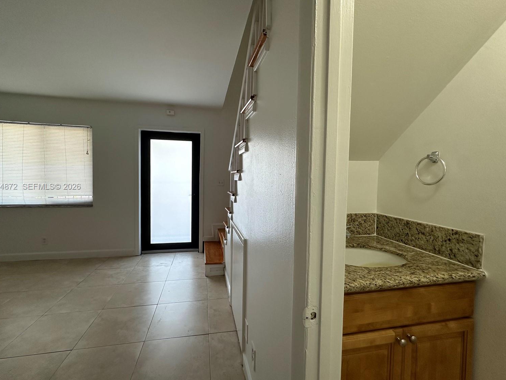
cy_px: 187
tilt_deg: -3.3
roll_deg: -1.5
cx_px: 246
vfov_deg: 81.7
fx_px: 219
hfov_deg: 98.1
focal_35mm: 15
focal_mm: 2.22
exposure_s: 1/120
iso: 125
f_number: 2.2
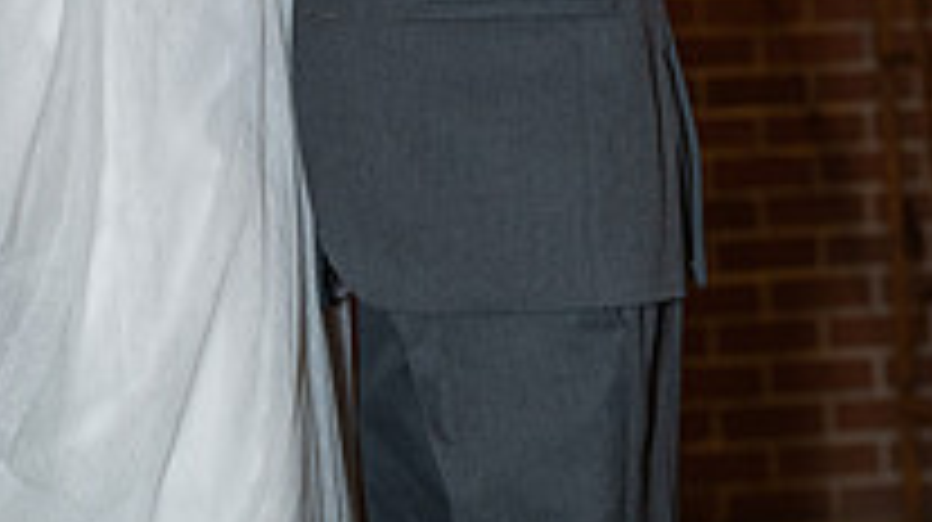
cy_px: -166
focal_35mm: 89
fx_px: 2197
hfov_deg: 23.9
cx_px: 338
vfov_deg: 13.1
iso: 2000
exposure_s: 1/125
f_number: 2.8
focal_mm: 39
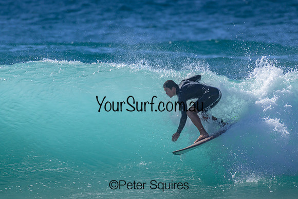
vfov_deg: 1.4
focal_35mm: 950
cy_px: 100
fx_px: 7865
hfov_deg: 2.2
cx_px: 149
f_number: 11
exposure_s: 1/2000
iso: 800
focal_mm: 950
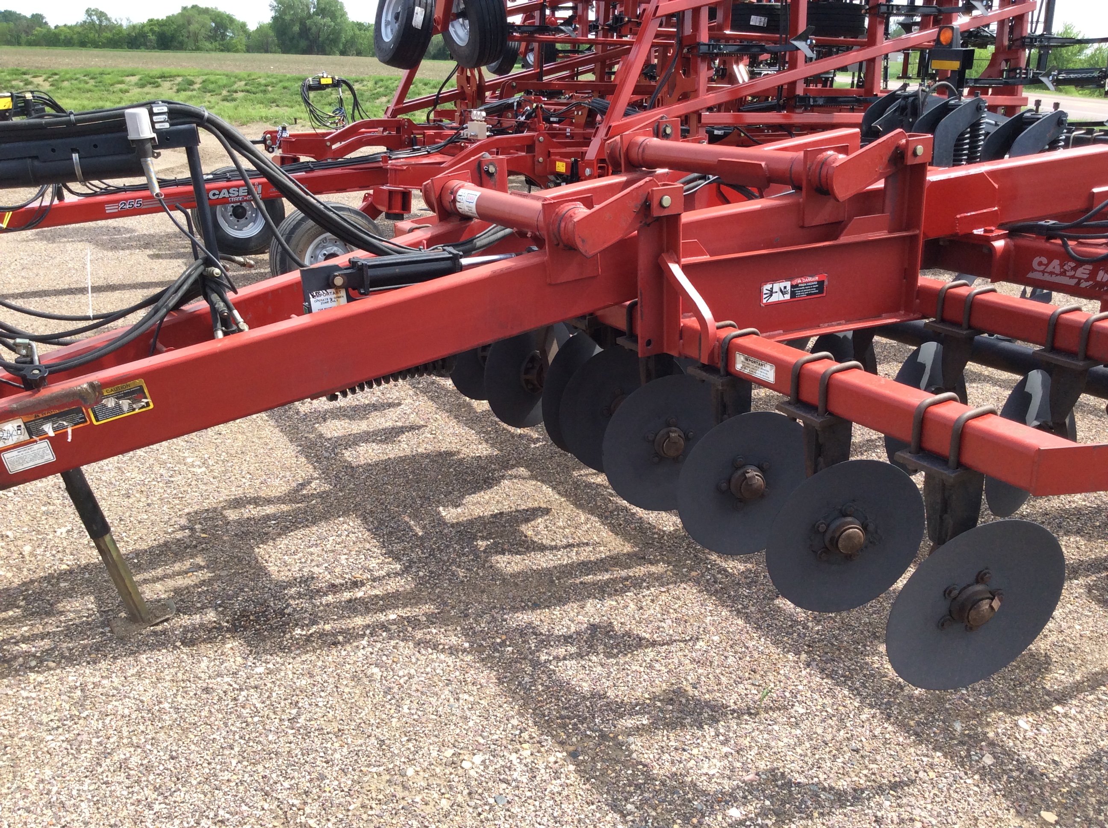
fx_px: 1023
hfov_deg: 56.9
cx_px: 554
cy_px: 414
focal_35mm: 32
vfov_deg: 44.1
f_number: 2.4
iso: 32
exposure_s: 1/608
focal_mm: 3.3
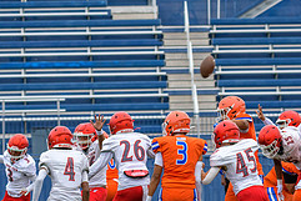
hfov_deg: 7.1
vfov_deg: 4.8
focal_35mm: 289
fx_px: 2418
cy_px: 173
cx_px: 164
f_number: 3.5
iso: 450
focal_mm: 120
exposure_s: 1/1000
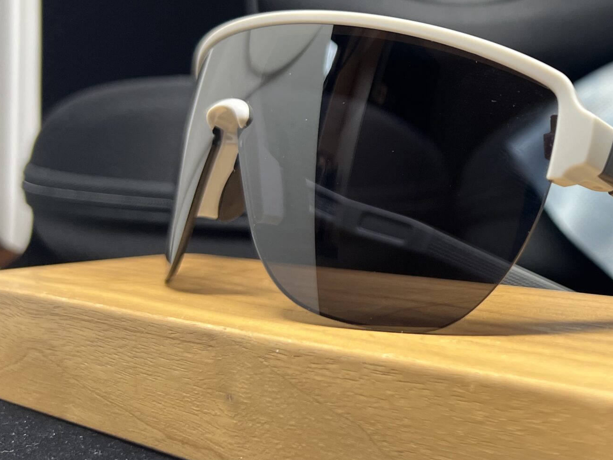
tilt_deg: +1.8
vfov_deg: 28.3
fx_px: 903
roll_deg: +0.6
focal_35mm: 51
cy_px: 135
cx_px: 509
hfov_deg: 36.0
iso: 125
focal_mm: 5.7
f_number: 1.5
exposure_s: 1/100
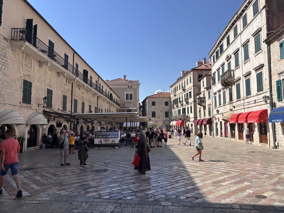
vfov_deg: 53.1
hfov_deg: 67.3
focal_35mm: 26
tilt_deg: +7.2
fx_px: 213
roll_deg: +2.1
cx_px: 142
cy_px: 106
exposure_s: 1/3534
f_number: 1.6
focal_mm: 5.96
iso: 50
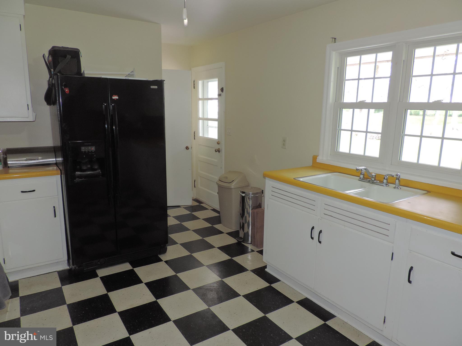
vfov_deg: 56.8
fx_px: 320
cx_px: 231
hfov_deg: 71.6
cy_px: 173
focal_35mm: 24
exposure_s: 1/30
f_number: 3
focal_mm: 4.3
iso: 200
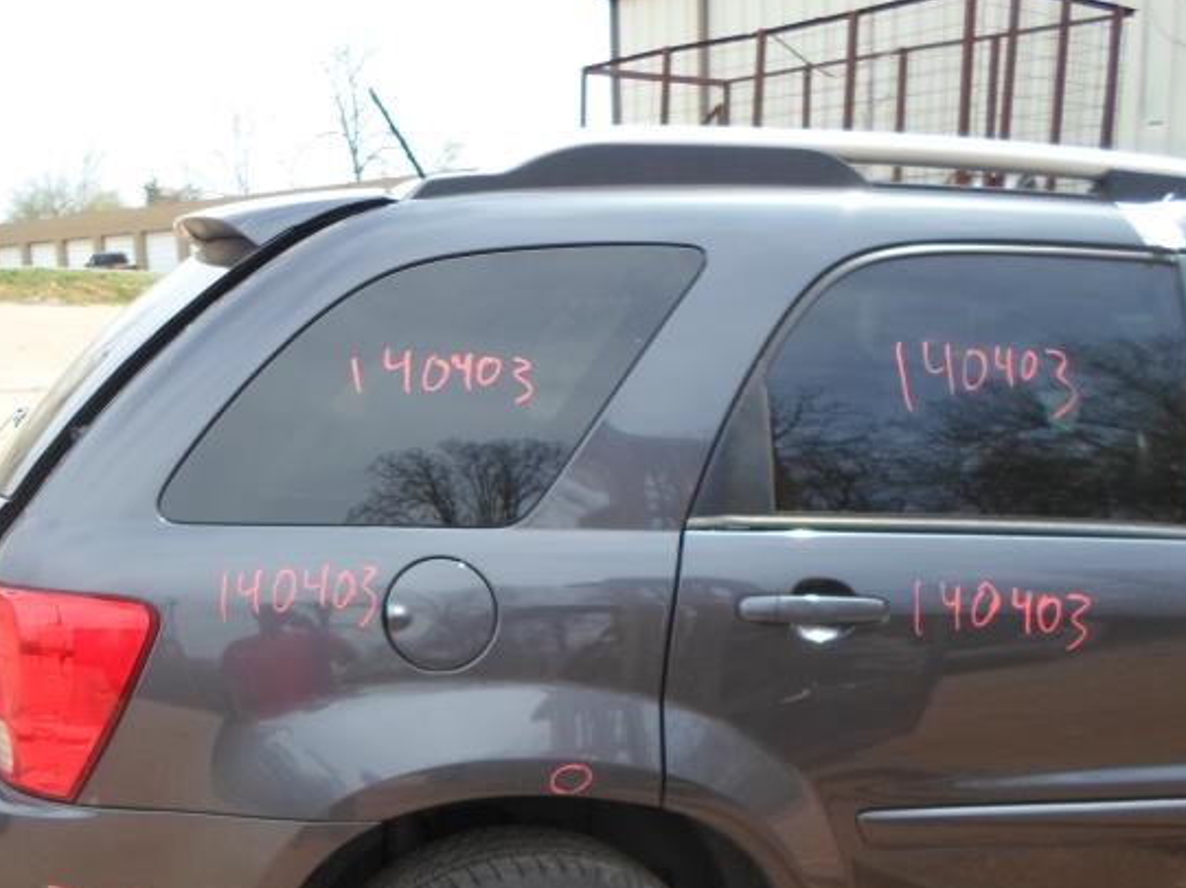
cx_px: 399
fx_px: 1267
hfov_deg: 49.3
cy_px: 649
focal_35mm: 37
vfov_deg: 37.8
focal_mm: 4.5
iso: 80
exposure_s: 1/500
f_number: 2.5
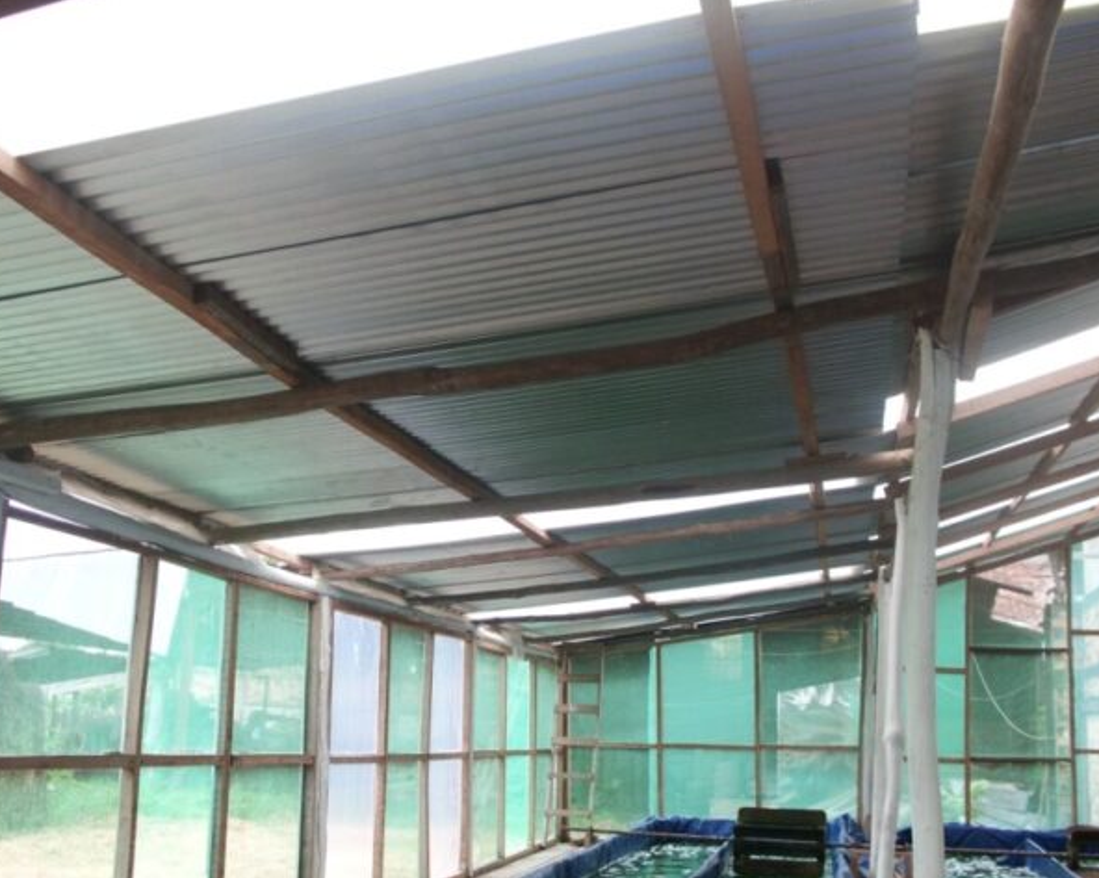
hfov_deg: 47.9
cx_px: 522
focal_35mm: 38
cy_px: 436
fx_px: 1235
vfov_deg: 39.1
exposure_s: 1/80
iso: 100
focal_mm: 6.3
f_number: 2.9
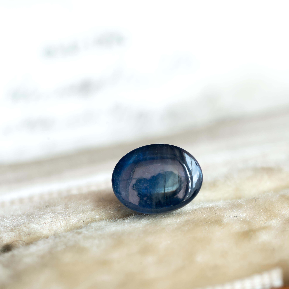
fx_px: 1190
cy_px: 194
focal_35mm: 126
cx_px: 155
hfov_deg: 13.8
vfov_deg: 13.8
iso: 100
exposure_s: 1/8
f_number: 8
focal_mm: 90
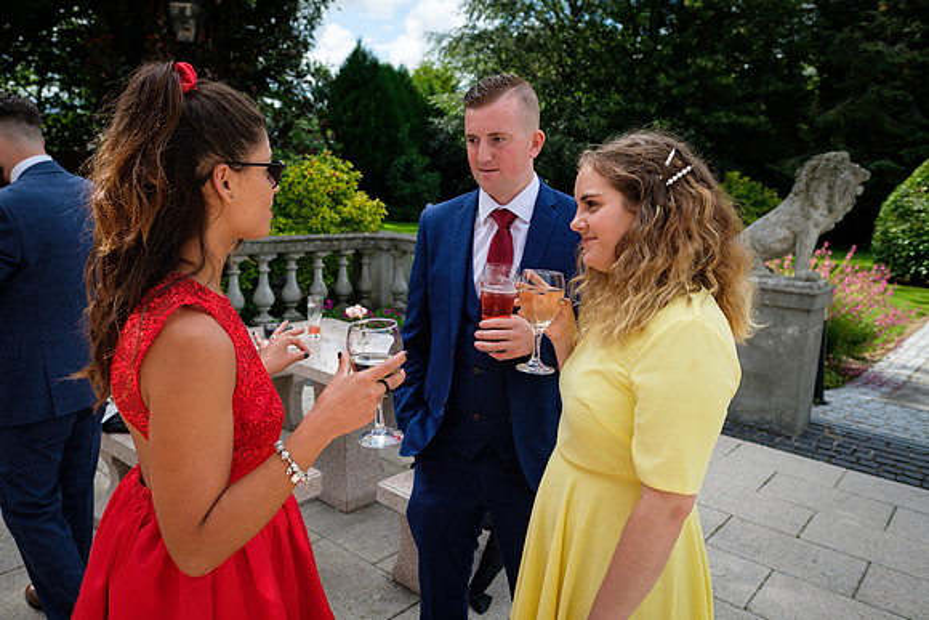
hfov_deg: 70.7
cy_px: 295
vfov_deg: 50.6
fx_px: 655
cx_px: 442
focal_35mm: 25
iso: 200
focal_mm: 16
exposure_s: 1/1000
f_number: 3.2
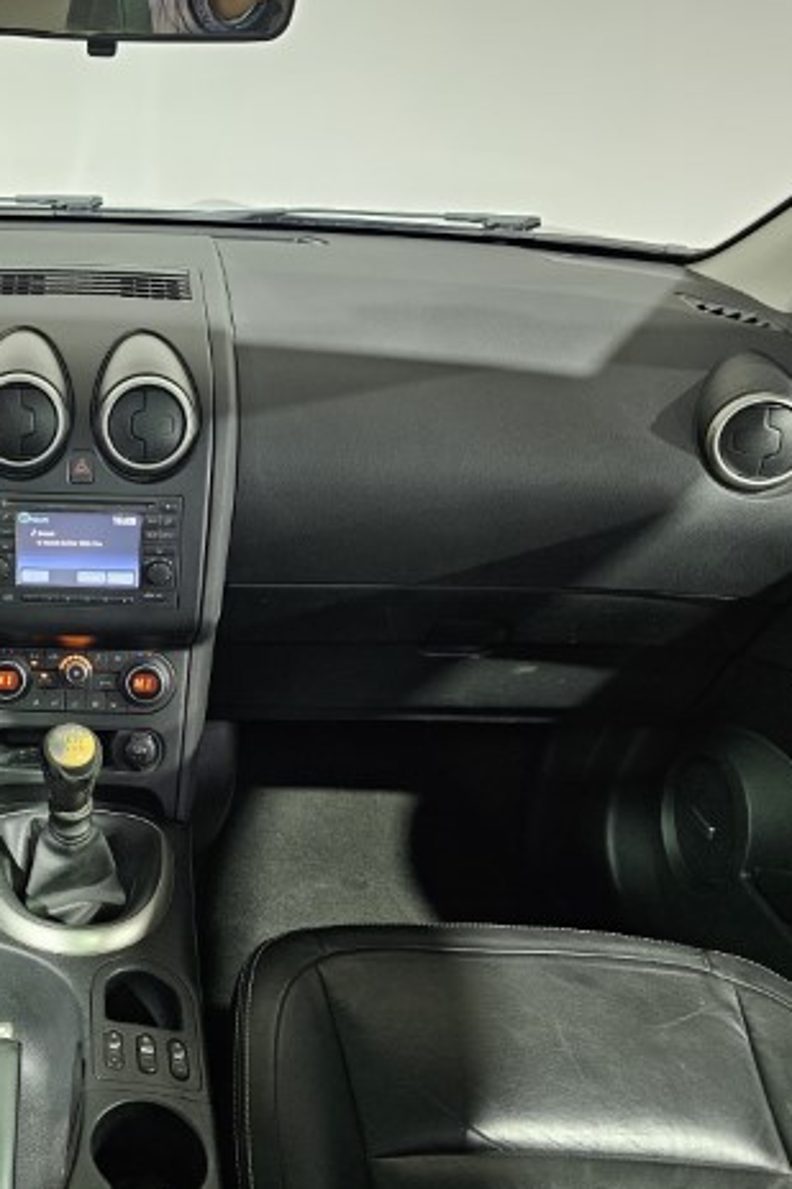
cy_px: 607
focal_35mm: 33
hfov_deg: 36.5
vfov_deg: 57.2
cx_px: 28
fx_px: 1090
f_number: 1.7
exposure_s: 1/50
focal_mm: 6.3
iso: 800
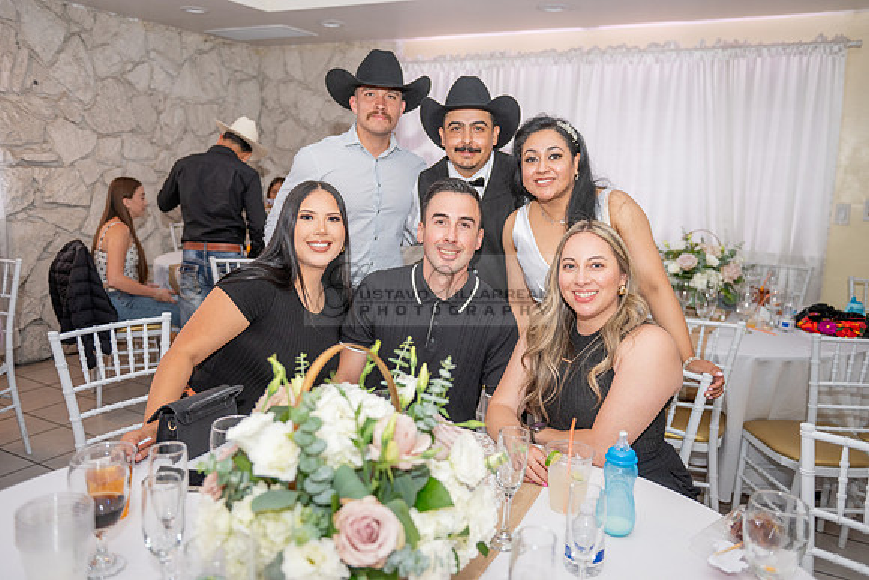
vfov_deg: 45.0
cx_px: 434
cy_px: 290
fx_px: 700
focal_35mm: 29
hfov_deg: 63.6
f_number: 3.2
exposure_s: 1/160
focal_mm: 29
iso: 800
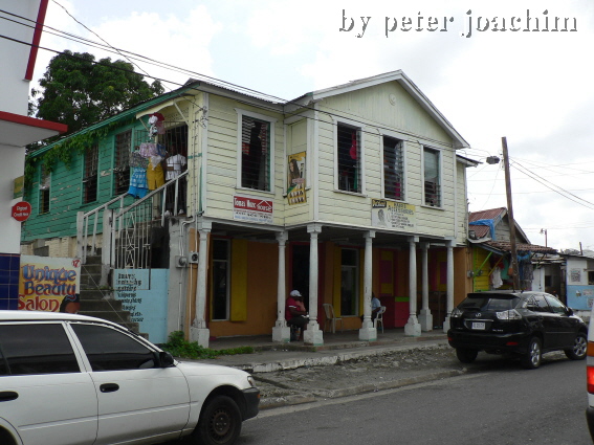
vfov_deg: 40.7
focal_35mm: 35
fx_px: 600
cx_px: 297
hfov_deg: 52.6
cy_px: 222
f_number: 4
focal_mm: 6
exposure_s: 1/400
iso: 64
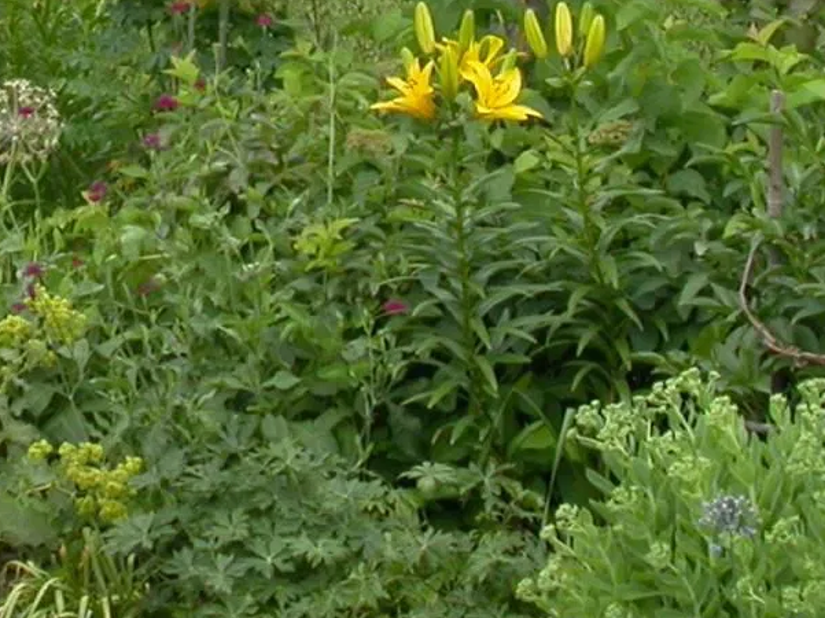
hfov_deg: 9.4
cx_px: -15
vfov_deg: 7.1
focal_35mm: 208
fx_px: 4954
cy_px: -201
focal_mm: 12.7
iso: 100
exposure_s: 1/234
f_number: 5
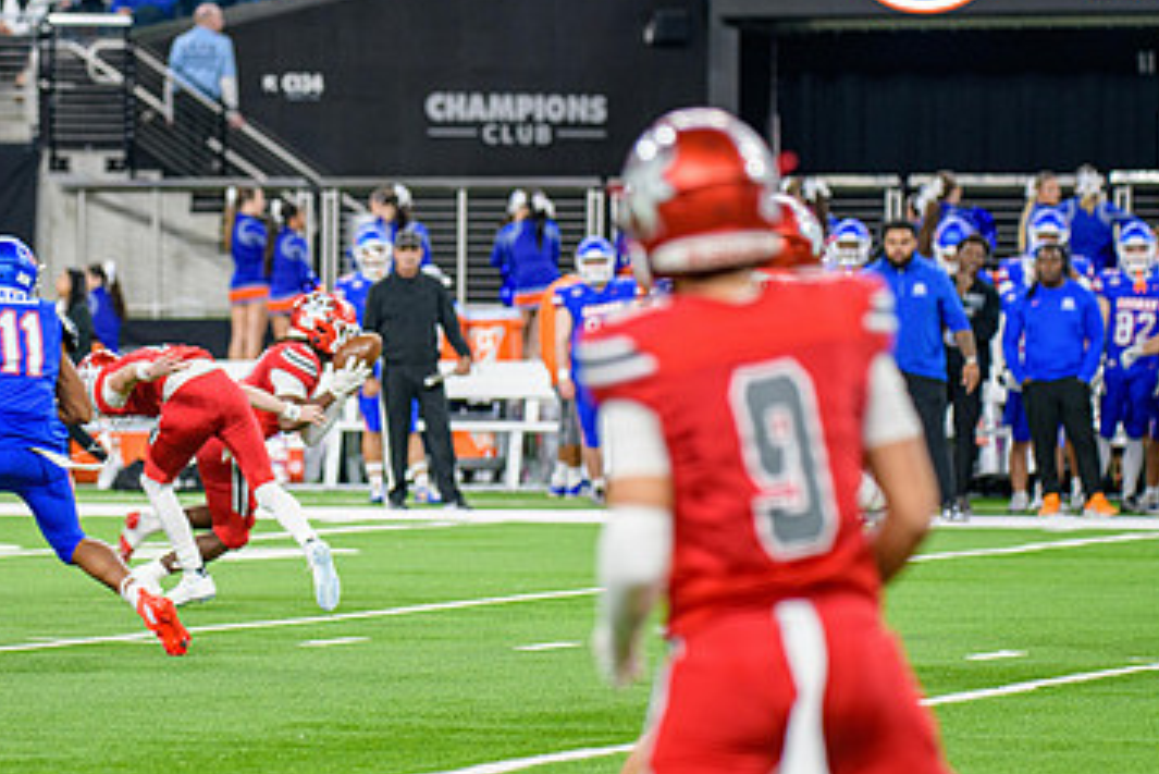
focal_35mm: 278
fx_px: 8953
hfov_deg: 7.4
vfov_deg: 4.9
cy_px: 426
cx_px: 248
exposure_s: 1/400
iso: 1000
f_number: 2.8
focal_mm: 170
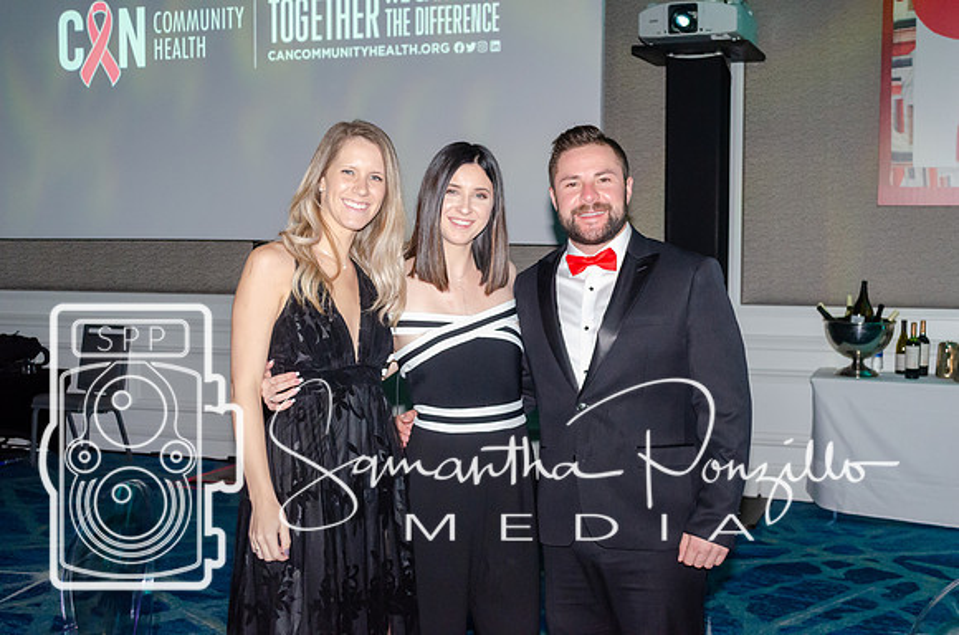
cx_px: 480
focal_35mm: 48
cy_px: 318
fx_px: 1276
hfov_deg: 41.2
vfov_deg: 27.9
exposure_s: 1/60
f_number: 4.8
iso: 3200
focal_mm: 32
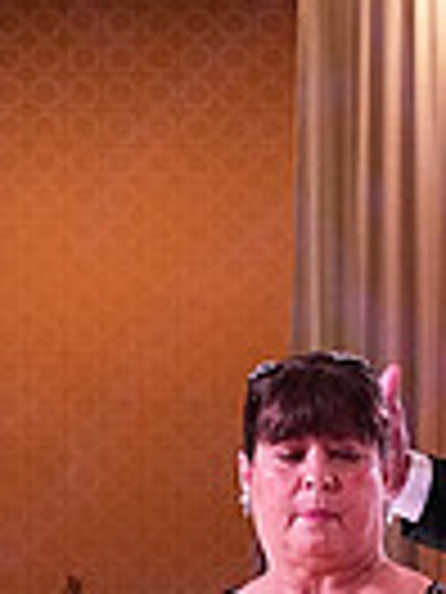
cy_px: 999
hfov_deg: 4.1
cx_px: 610
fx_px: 6184
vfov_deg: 5.4
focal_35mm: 360
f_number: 6.3
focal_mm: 57
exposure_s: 1/250
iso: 3200
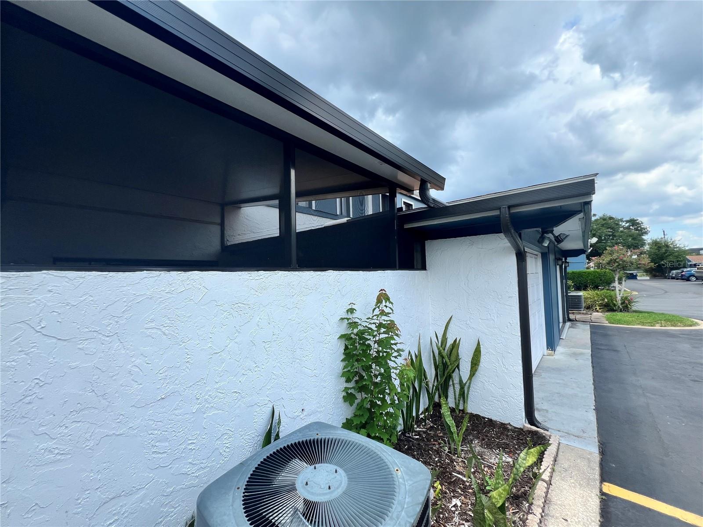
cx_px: 352
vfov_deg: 89.9
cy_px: 264
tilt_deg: +2.7
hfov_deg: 106.2
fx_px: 264
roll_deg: +1.6
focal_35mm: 13
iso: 32
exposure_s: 1/612
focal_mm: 1.57
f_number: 1.8
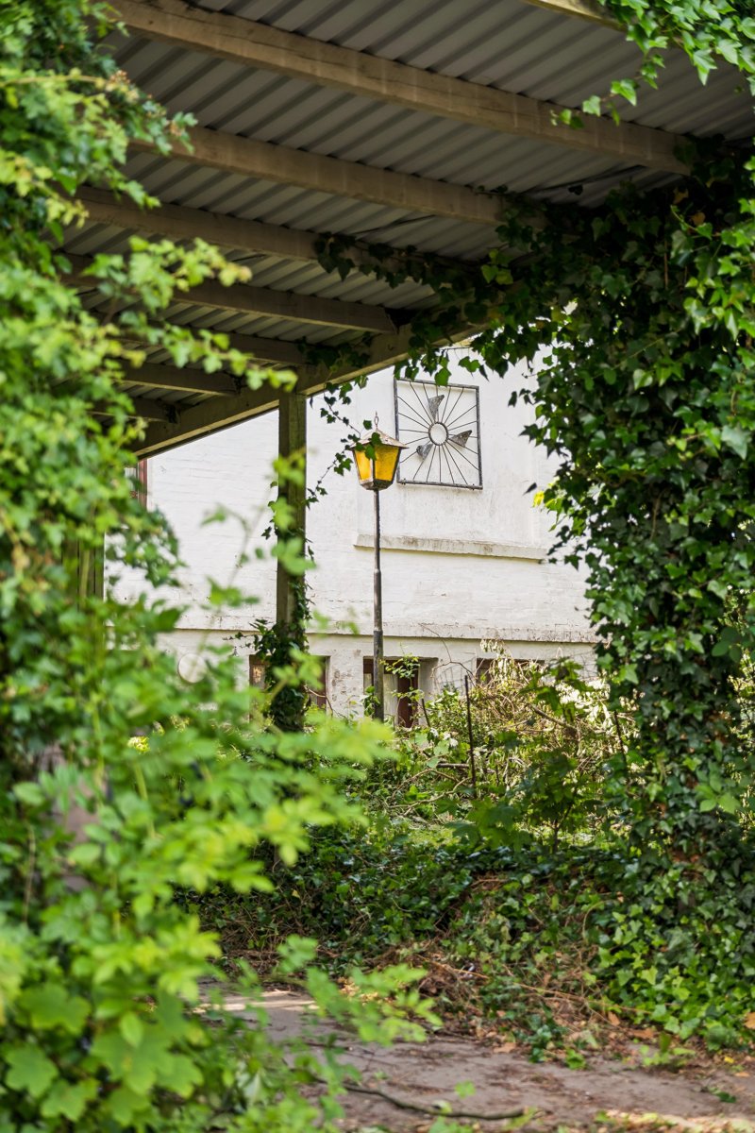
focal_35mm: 56
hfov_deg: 24.2
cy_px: 566
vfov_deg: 35.6
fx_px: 1762
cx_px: 378
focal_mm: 56
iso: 160
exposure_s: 1/200
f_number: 2.8
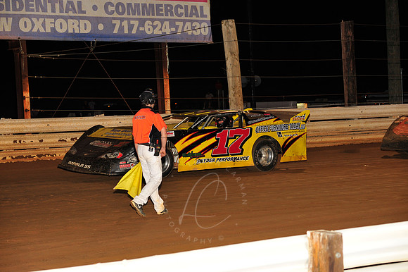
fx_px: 1359
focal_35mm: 120
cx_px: 204
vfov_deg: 11.4
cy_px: 136
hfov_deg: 17.1
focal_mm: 120
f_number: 6.3
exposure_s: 1/250
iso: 800
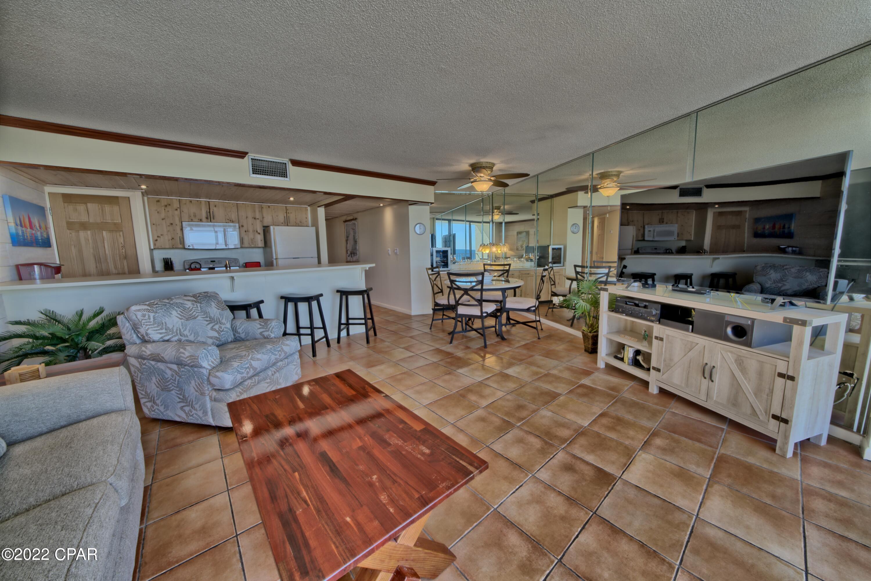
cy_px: 290
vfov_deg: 90.0
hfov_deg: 112.6
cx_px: 436
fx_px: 290
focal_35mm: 12
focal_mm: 12
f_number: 19
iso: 200
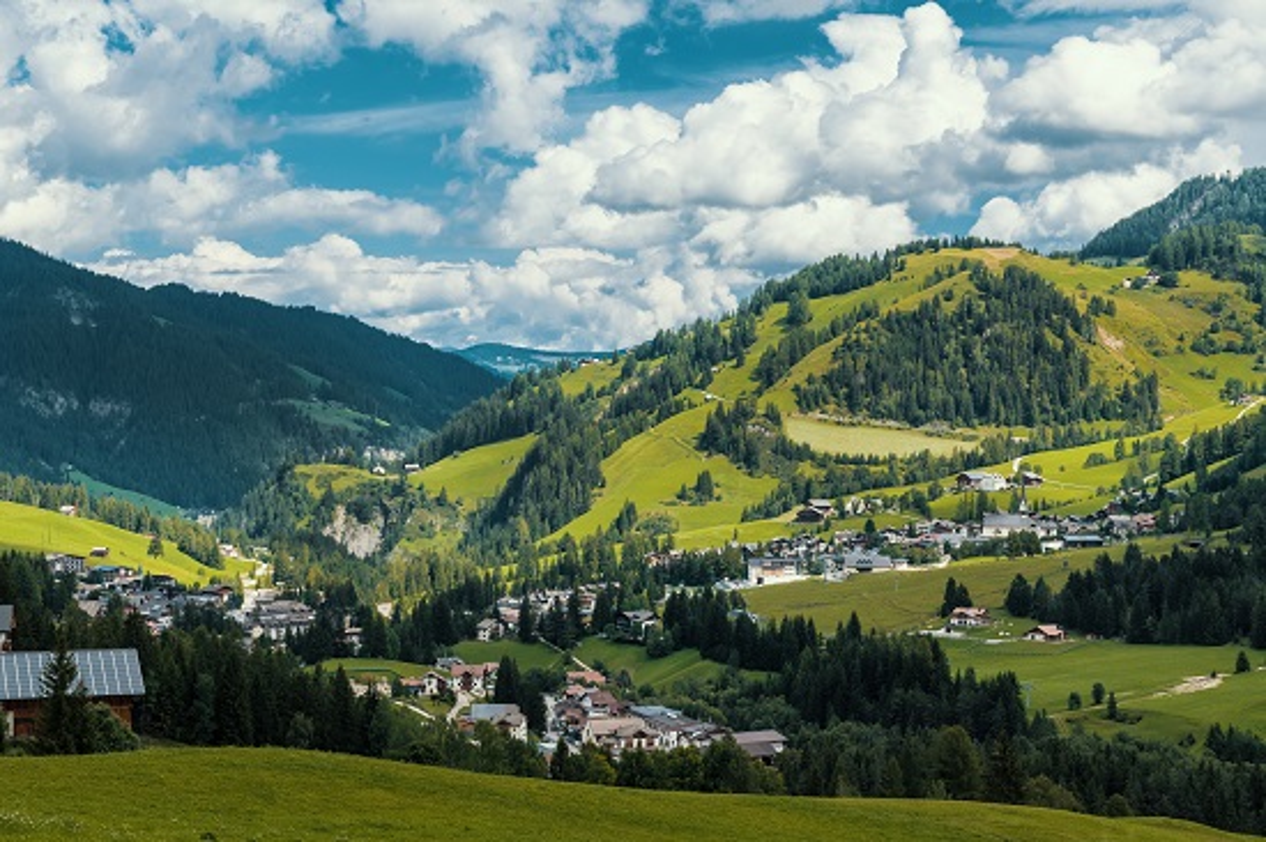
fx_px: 2372
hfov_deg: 29.9
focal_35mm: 68
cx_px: 633
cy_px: 421
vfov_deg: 20.1
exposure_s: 1/125
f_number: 11
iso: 100
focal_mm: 45
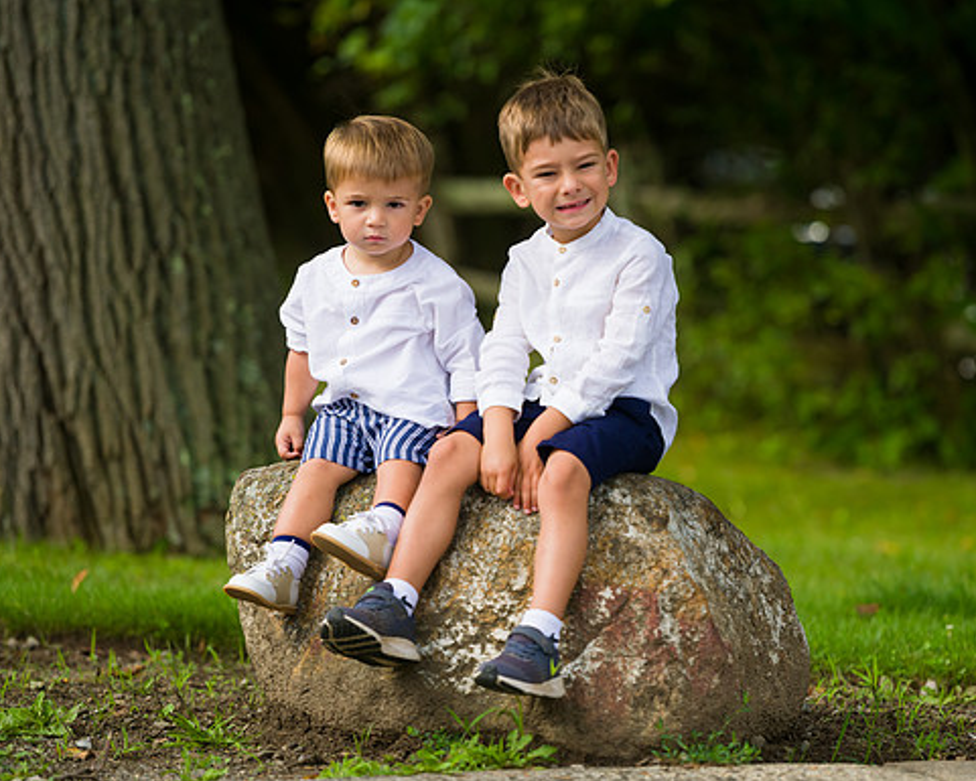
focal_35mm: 198
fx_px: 5721
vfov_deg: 7.8
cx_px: 574
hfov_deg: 9.7
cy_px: 390
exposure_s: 1/1600
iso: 200
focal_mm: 175
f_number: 4
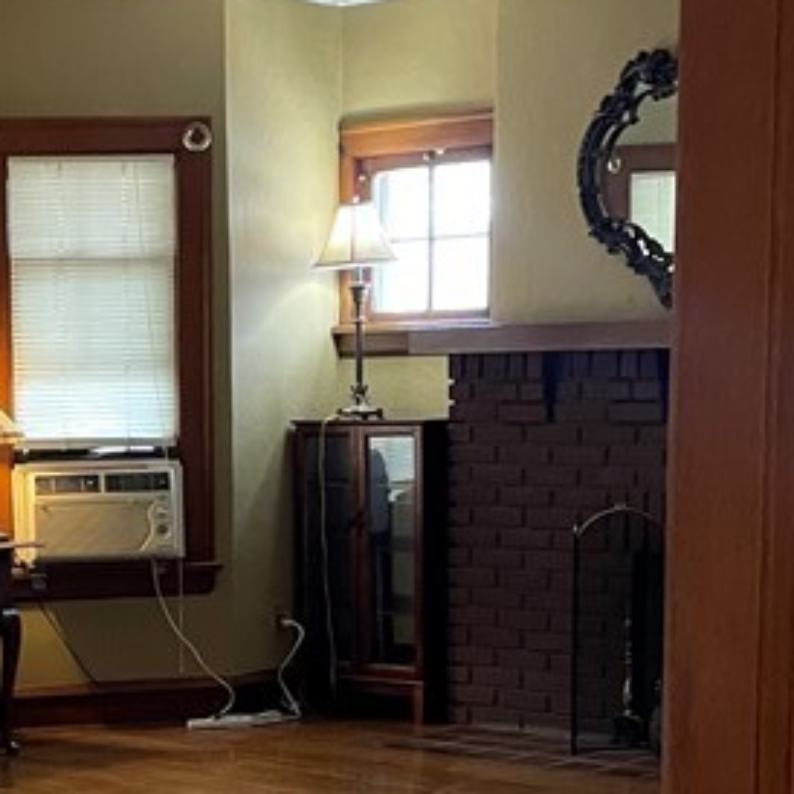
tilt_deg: -7.6
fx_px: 2232
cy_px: 655
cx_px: 145
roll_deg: +0.1
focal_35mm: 86
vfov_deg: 19.9
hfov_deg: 19.9
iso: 400
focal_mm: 4.2
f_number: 1.6
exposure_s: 1/60
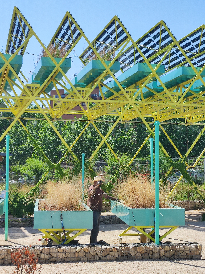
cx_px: 102
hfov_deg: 54.8
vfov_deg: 69.4
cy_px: 137
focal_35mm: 25
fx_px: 198
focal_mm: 4.7
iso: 50
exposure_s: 1/764
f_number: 1.79
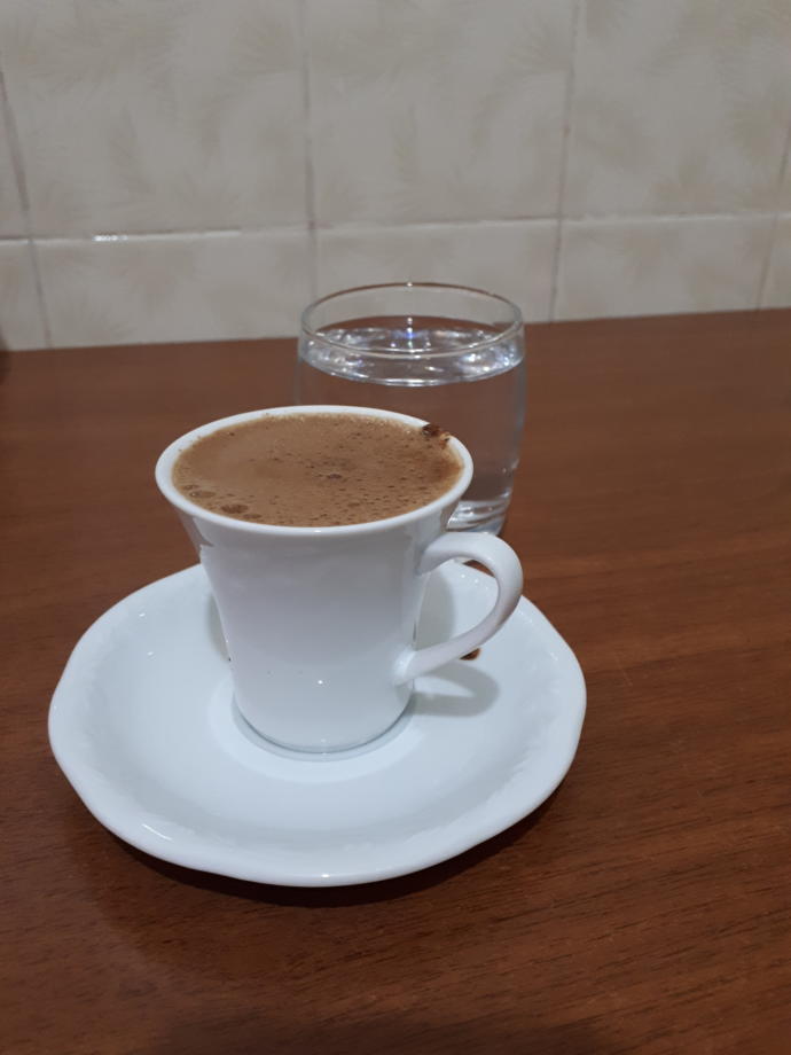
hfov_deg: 51.4
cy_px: 528
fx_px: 823
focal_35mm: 27
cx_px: 396
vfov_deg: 65.3
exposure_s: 1/17
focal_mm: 3.6
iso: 250
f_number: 1.9
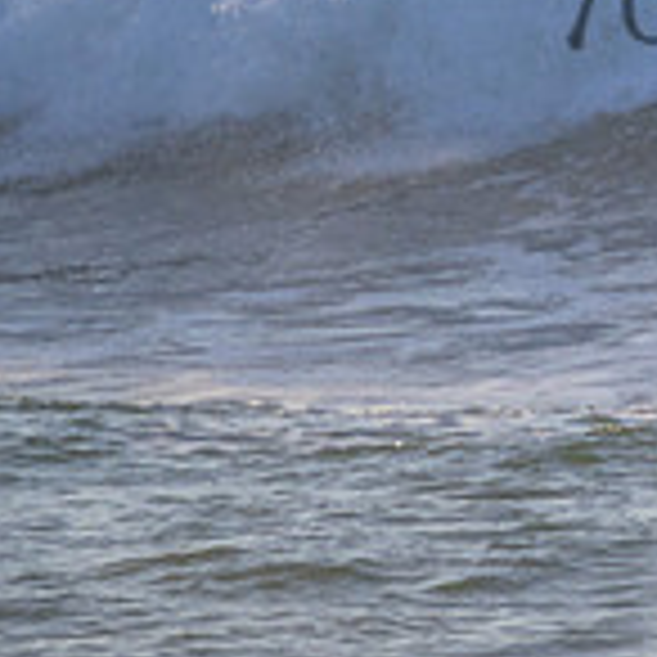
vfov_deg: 0.6
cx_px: 1012
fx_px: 58128
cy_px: -61
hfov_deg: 0.6
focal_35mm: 2707
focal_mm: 800
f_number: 11
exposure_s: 1/1250
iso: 1400
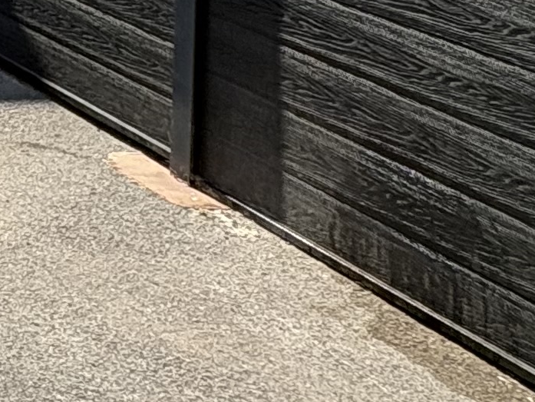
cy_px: -359
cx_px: -842
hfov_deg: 13.8
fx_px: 1252
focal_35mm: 81
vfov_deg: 15.3
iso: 64
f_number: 2.2
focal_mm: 2.22
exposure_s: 1/596
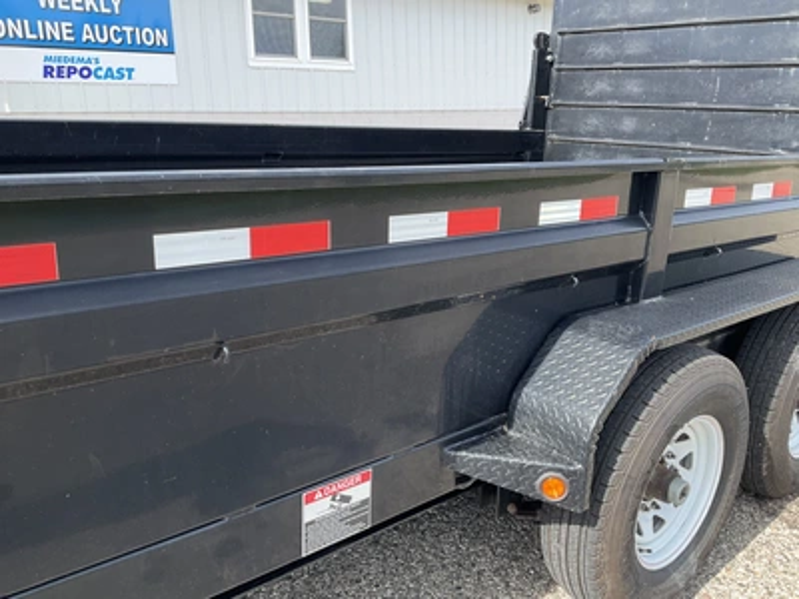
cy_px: 300
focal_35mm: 29
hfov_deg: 61.7
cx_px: 400
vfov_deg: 48.2
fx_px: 669
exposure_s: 1/351
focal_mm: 3
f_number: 1.8
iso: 25
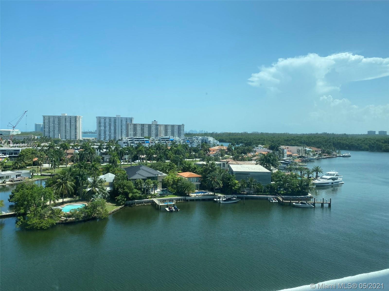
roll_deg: -1.4
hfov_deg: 67.3
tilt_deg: -1.5
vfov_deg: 53.1
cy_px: 146
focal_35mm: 26
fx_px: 292
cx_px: 194
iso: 32
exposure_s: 1/2688
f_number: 1.8
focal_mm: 4.25
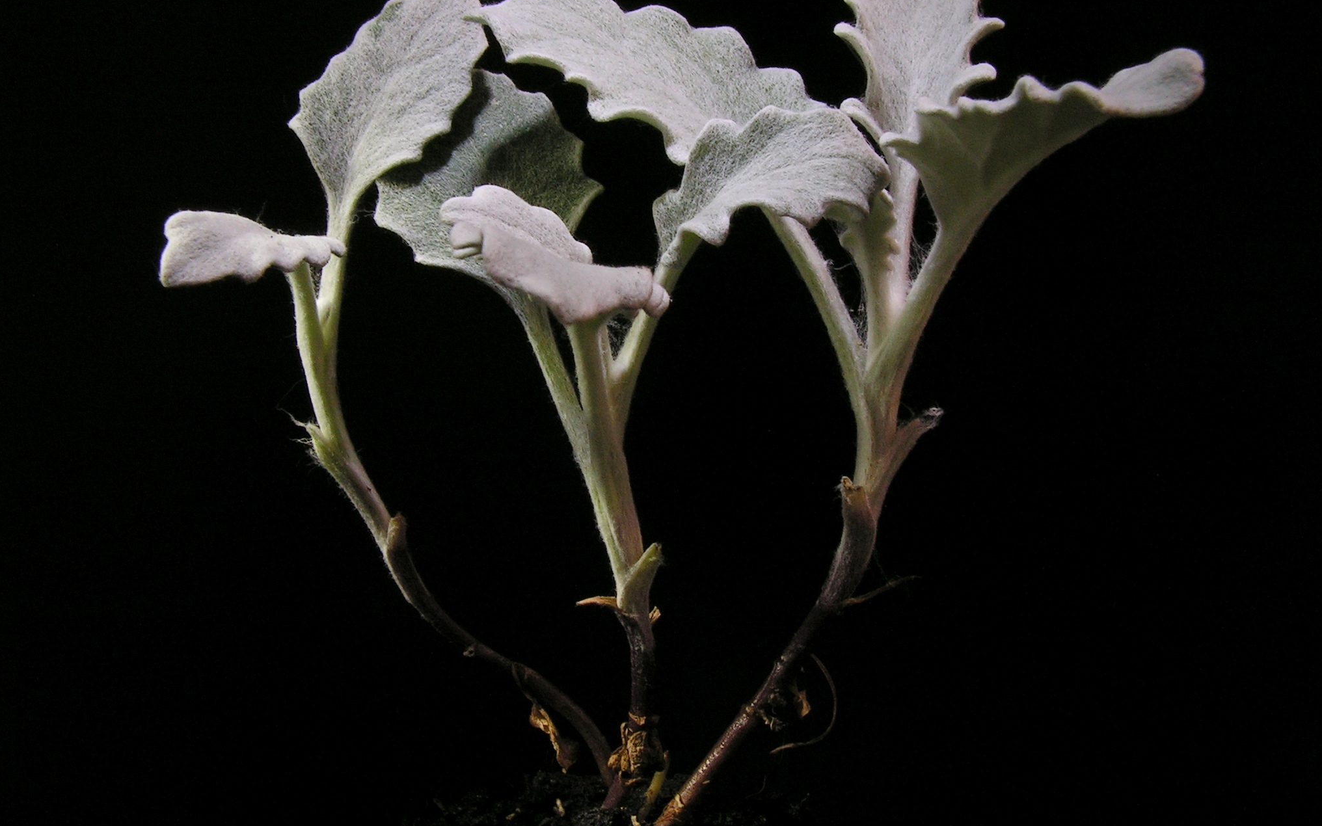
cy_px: 387
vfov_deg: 27.4
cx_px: 664
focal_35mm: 47
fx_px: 1693
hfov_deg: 42.6
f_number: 8
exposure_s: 1/3
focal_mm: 7.4
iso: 100
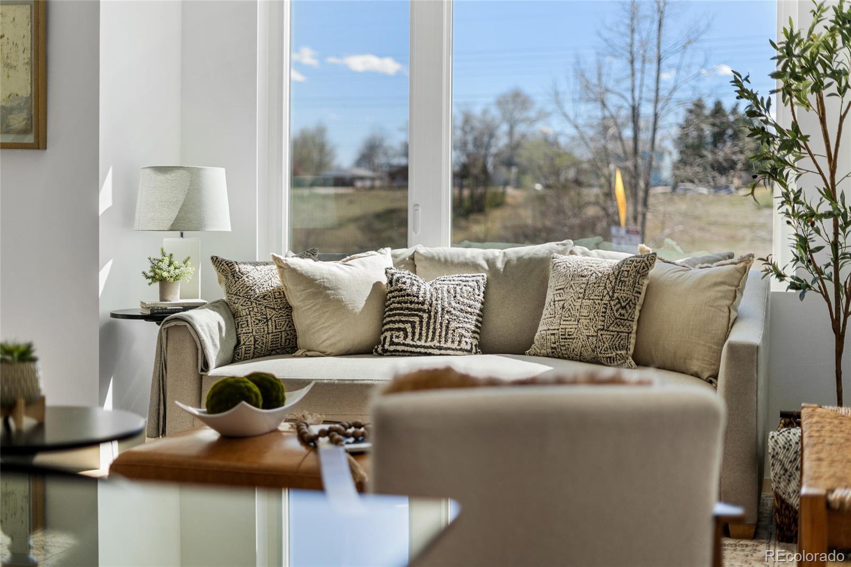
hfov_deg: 39.6
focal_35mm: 50
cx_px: 426
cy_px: 284
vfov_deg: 27.0
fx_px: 1182
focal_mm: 50
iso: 500
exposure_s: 1/2000
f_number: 1.8
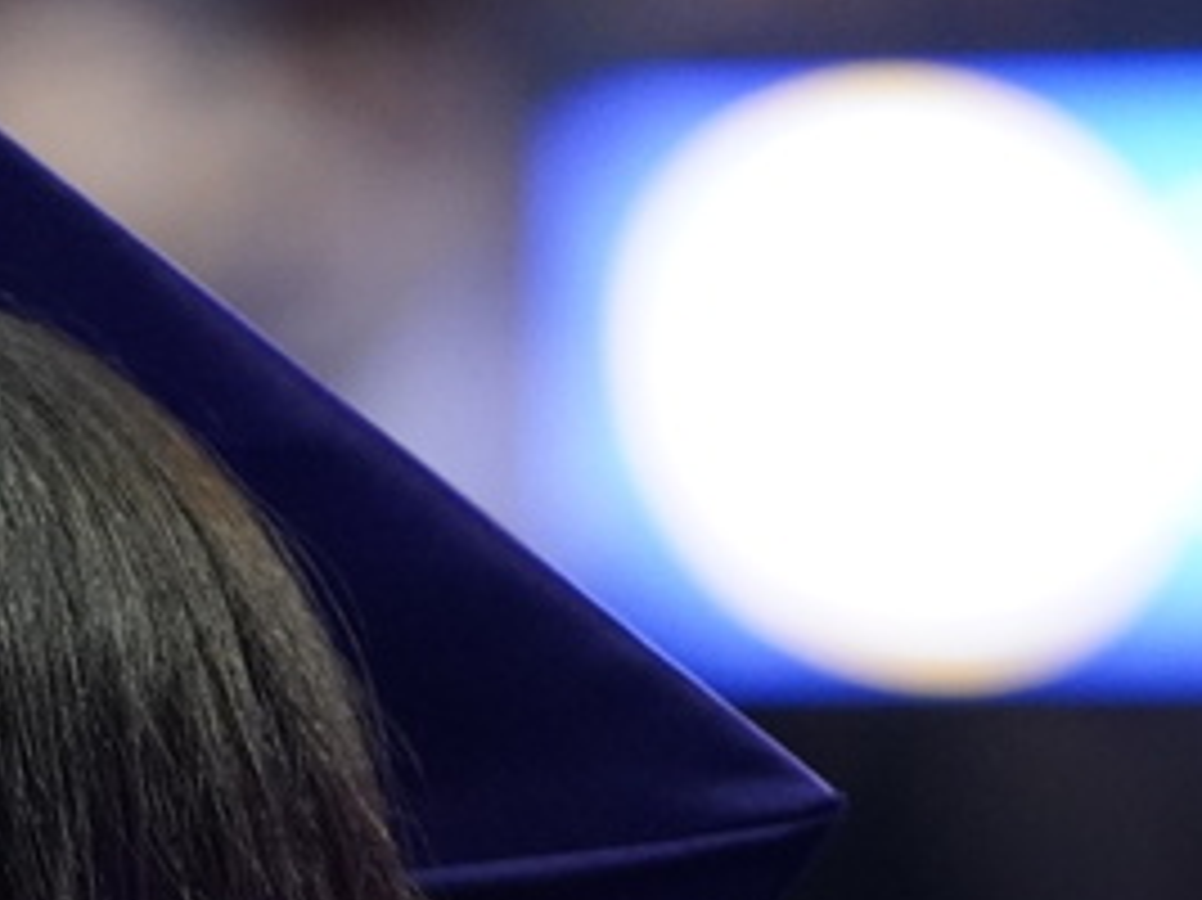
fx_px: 25372
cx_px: -221
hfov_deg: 2.7
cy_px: 1460
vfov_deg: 2.0
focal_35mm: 731
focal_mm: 198
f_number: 2.8
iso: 5000
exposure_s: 1/200
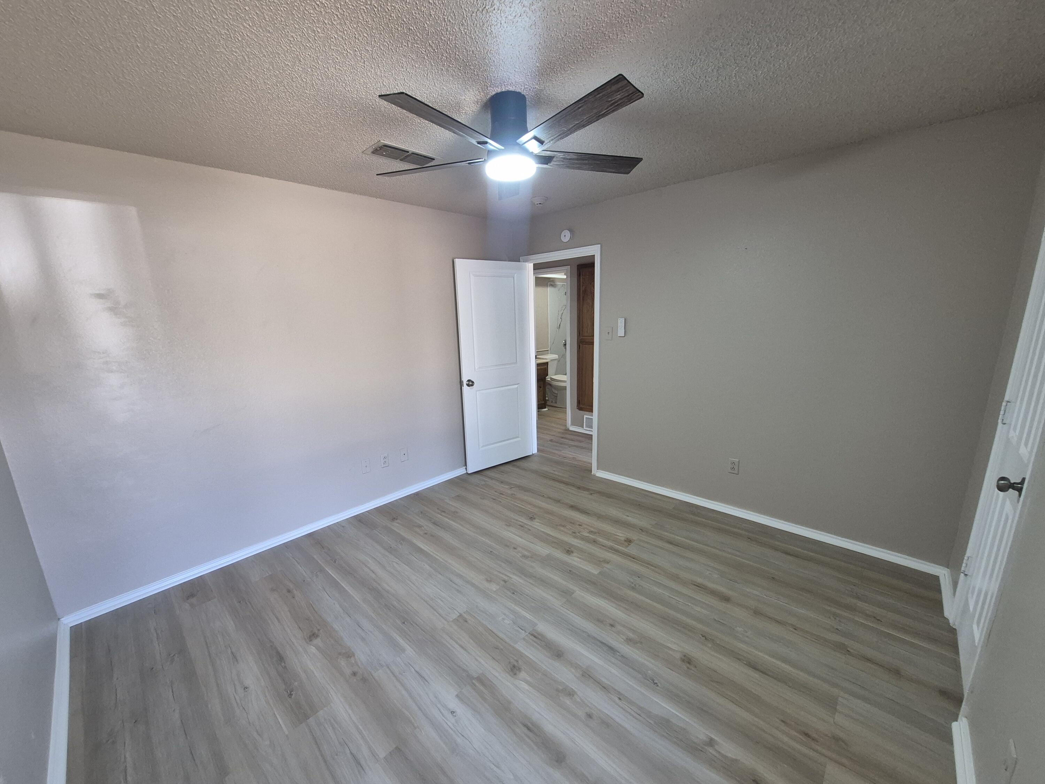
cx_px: 522
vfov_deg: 89.9
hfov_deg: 106.2
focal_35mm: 13
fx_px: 392
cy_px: 392
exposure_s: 1/60
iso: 250
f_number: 2.2
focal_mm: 1.74
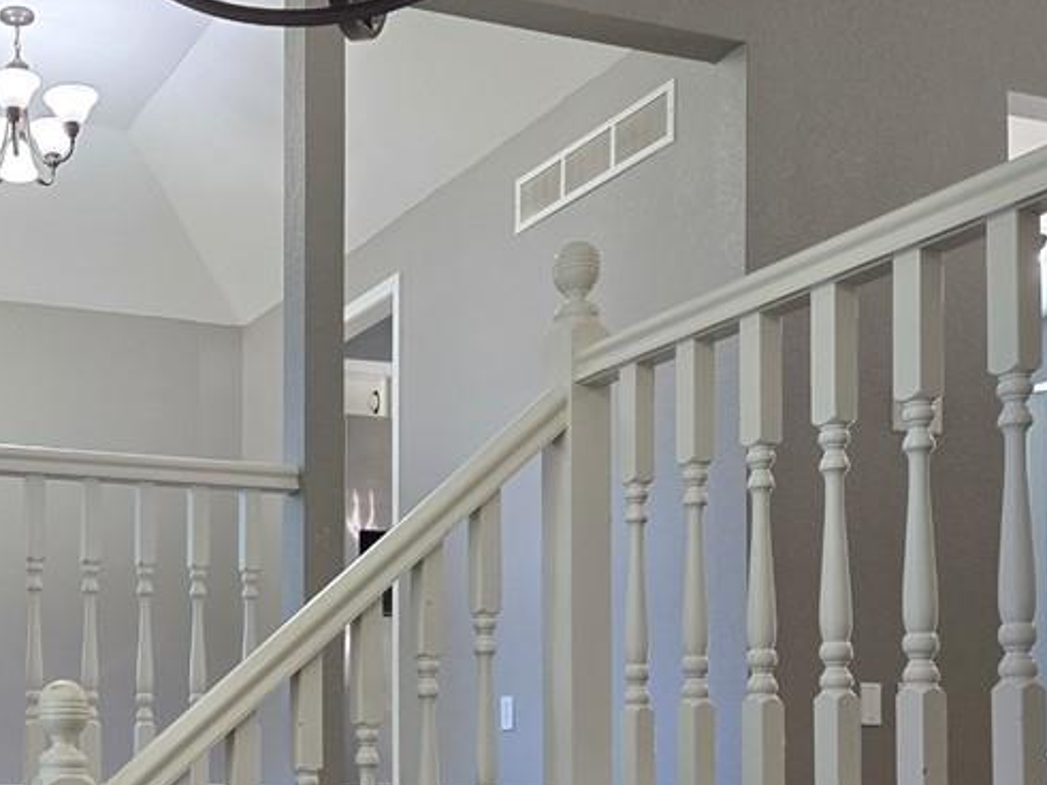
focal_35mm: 48
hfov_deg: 37.4
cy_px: 727
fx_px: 1451
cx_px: 128
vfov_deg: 28.9
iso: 160
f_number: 1.8
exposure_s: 1/120
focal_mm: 5.4
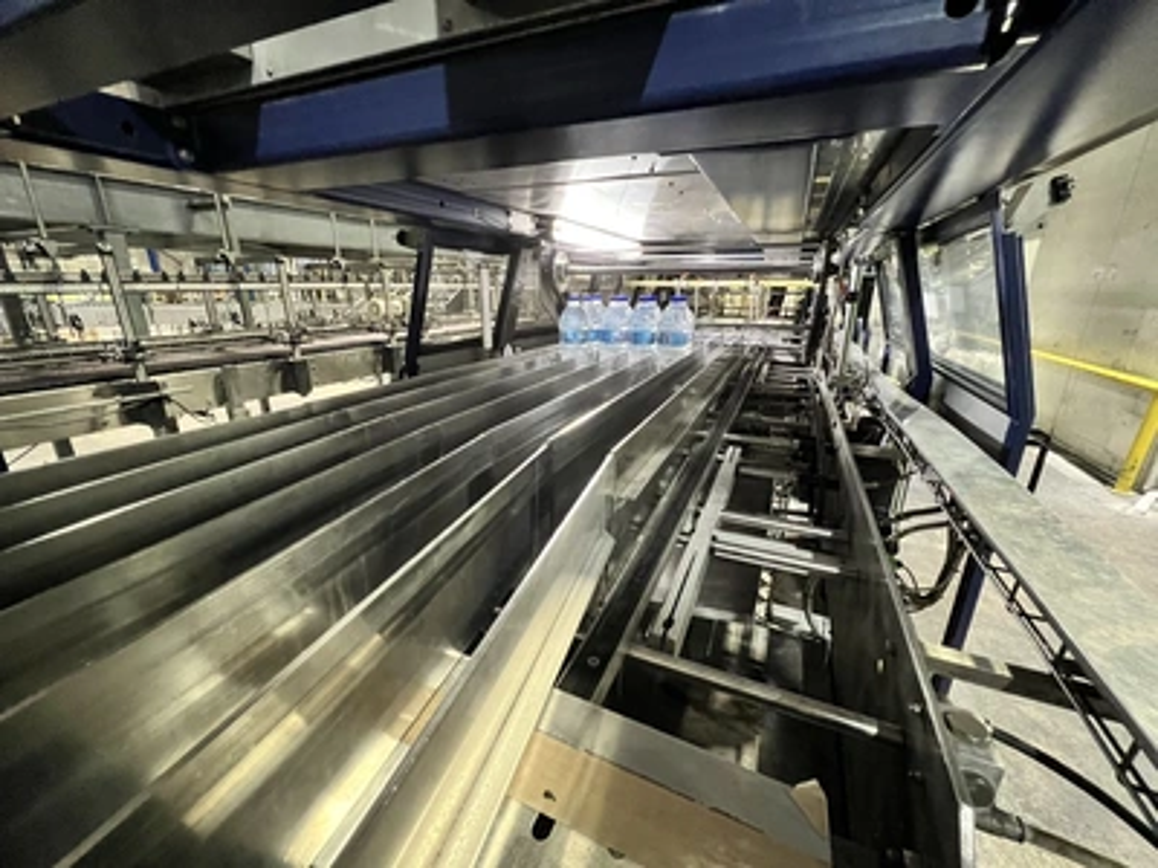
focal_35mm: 13
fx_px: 435
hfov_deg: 106.2
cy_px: 434
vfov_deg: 89.9
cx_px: 579
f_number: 1.8
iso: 1000
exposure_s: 1/40
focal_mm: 1.57
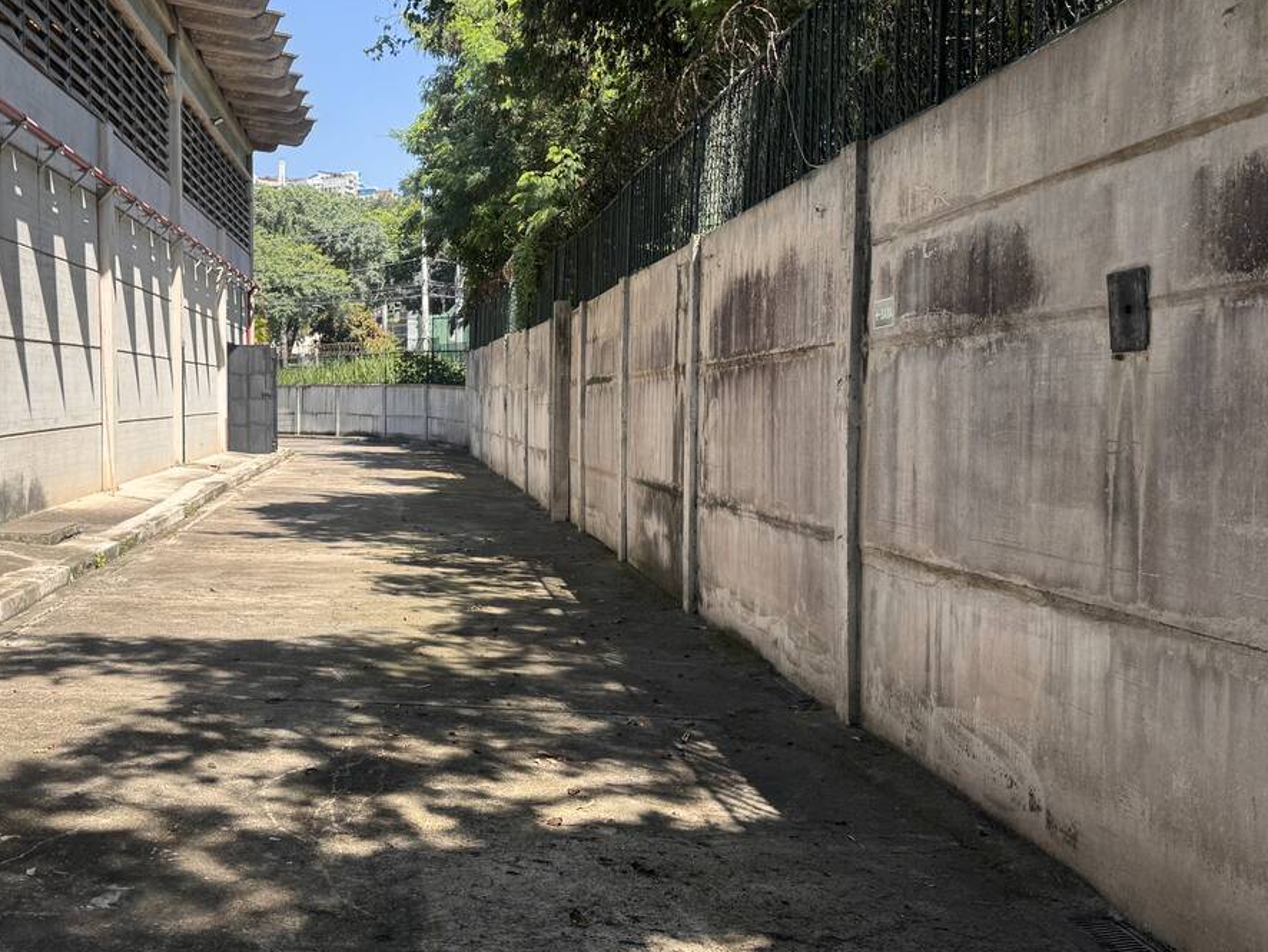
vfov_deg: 36.8
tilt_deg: +0.0
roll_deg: -0.6
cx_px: 341
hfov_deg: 46.4
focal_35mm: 39
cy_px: 470
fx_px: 1429
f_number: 1.78
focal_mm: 6.76
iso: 80
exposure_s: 1/1923
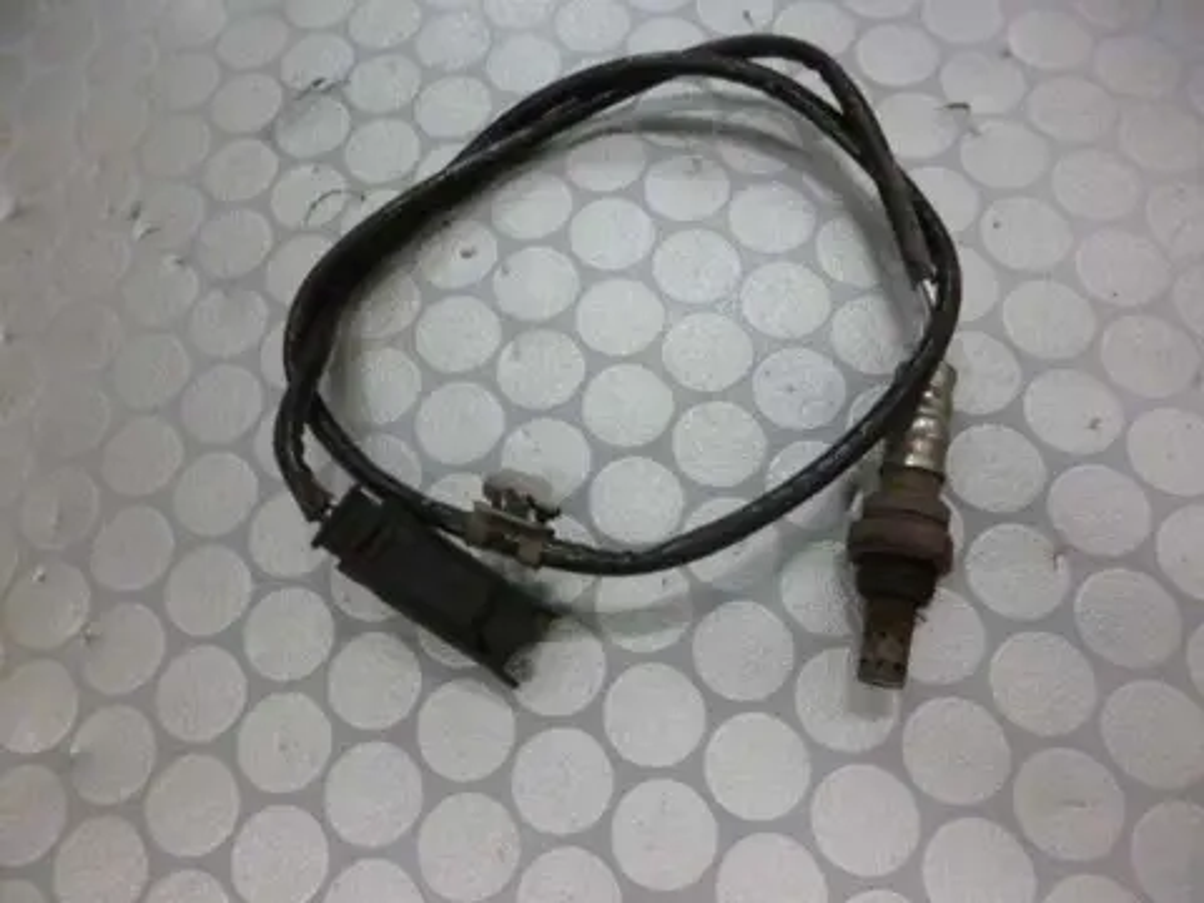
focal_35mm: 24
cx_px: 602
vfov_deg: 56.8
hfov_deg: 71.6
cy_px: 452
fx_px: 835
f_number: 2.5
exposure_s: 1/80
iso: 800
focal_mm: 4.3
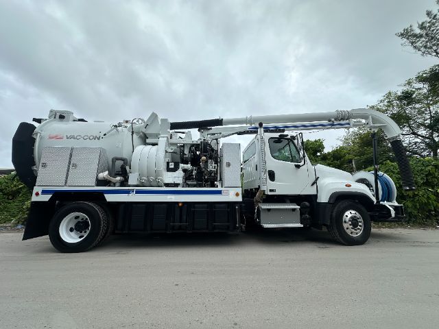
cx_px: 220
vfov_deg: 85.7
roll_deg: +1.4
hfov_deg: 102.1
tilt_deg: +13.1
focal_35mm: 14
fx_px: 178
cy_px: 164
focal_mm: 2.22
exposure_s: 1/801
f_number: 2.2
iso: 40
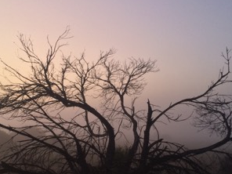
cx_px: 103
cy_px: 119
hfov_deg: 37.4
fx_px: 342
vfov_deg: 28.3
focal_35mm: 51
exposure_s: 1/30
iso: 125
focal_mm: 4.15
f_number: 2.2
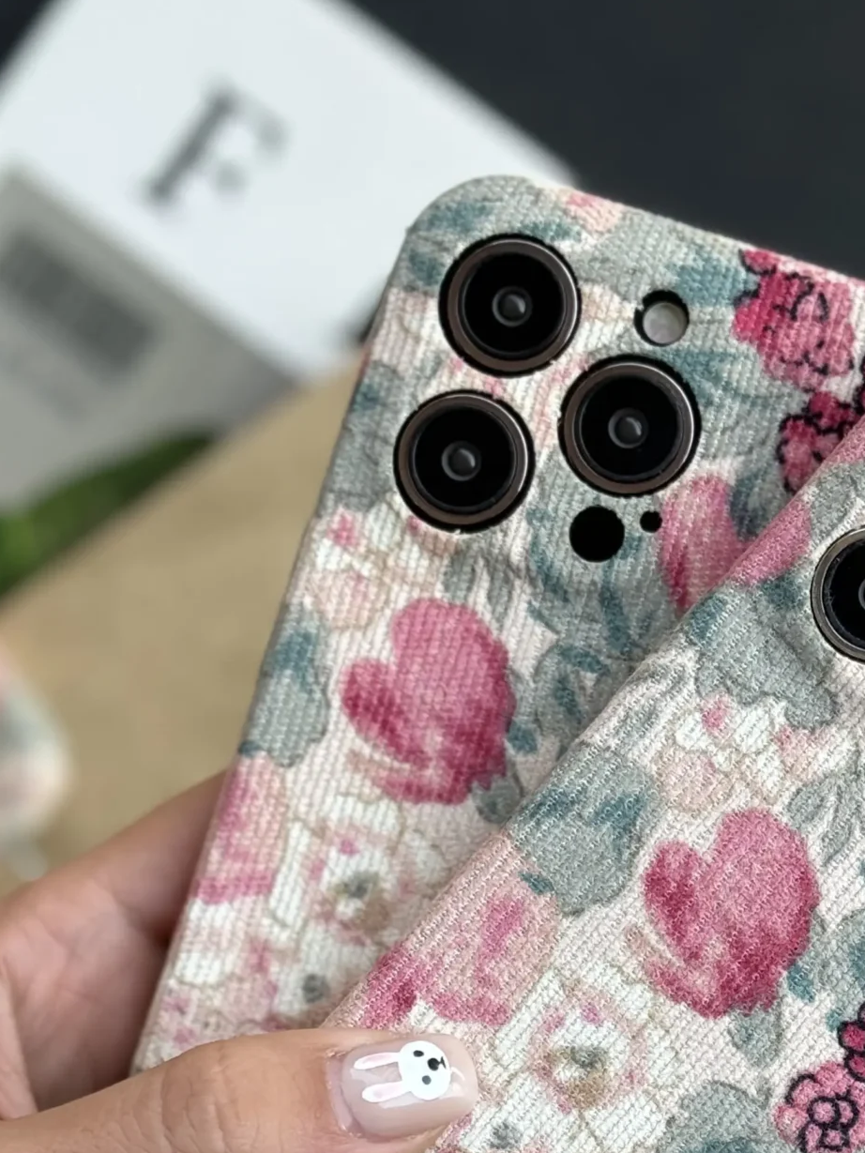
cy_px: 971
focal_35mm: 100
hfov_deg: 14.7
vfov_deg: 19.4
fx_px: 3331
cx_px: 666
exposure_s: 1/256
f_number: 1.78
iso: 64
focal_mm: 6.86
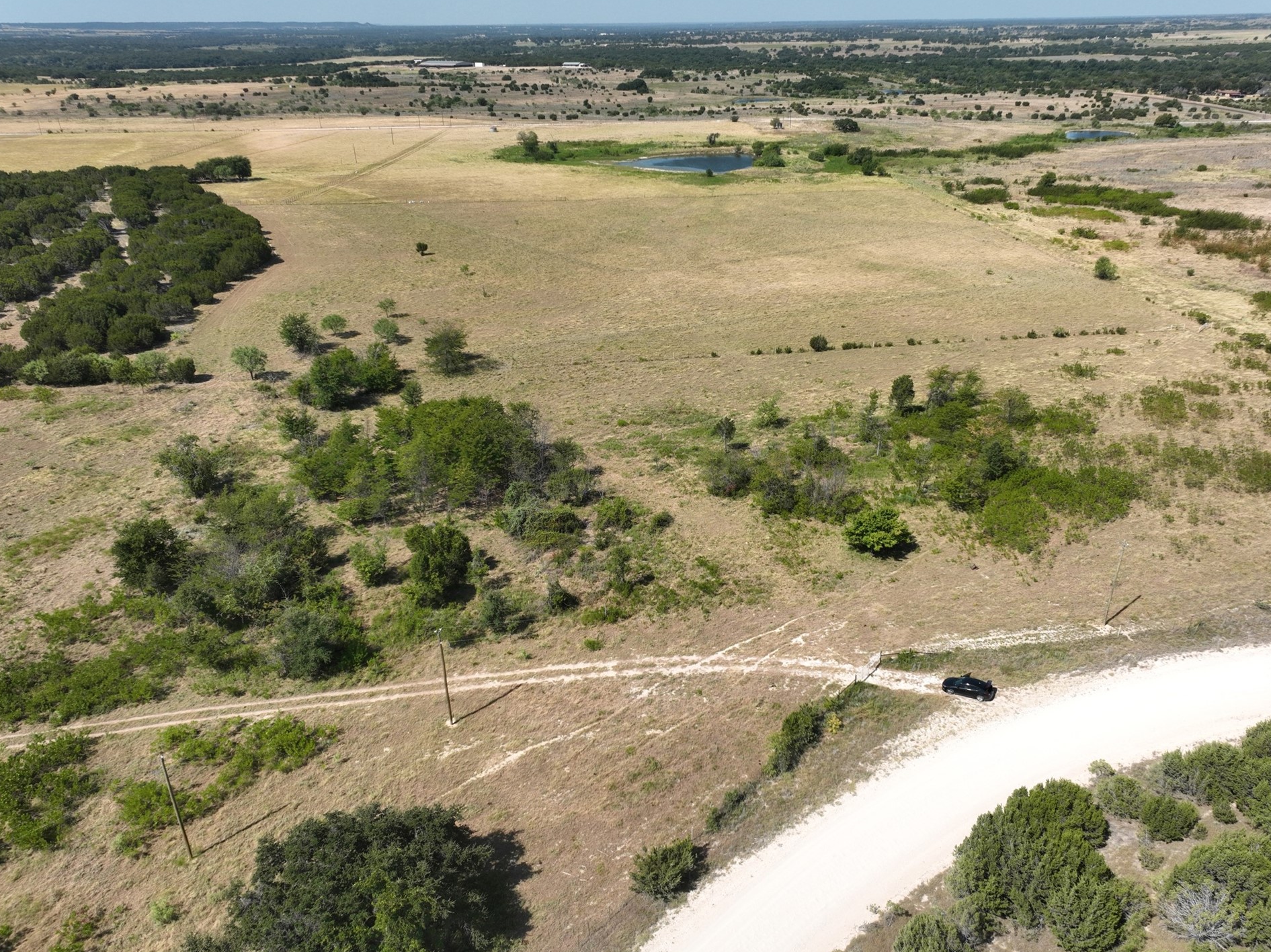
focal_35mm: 26
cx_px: 662
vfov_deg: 53.0
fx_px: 954
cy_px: 485
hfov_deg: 67.3
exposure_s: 1/640
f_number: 5
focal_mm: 12.29
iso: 100
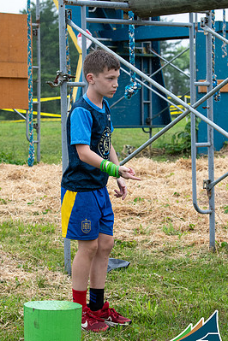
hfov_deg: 10.8
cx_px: 102
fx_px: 1206
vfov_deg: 16.1
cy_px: 173
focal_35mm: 127
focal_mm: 75
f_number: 5.6
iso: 1600
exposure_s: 1/800
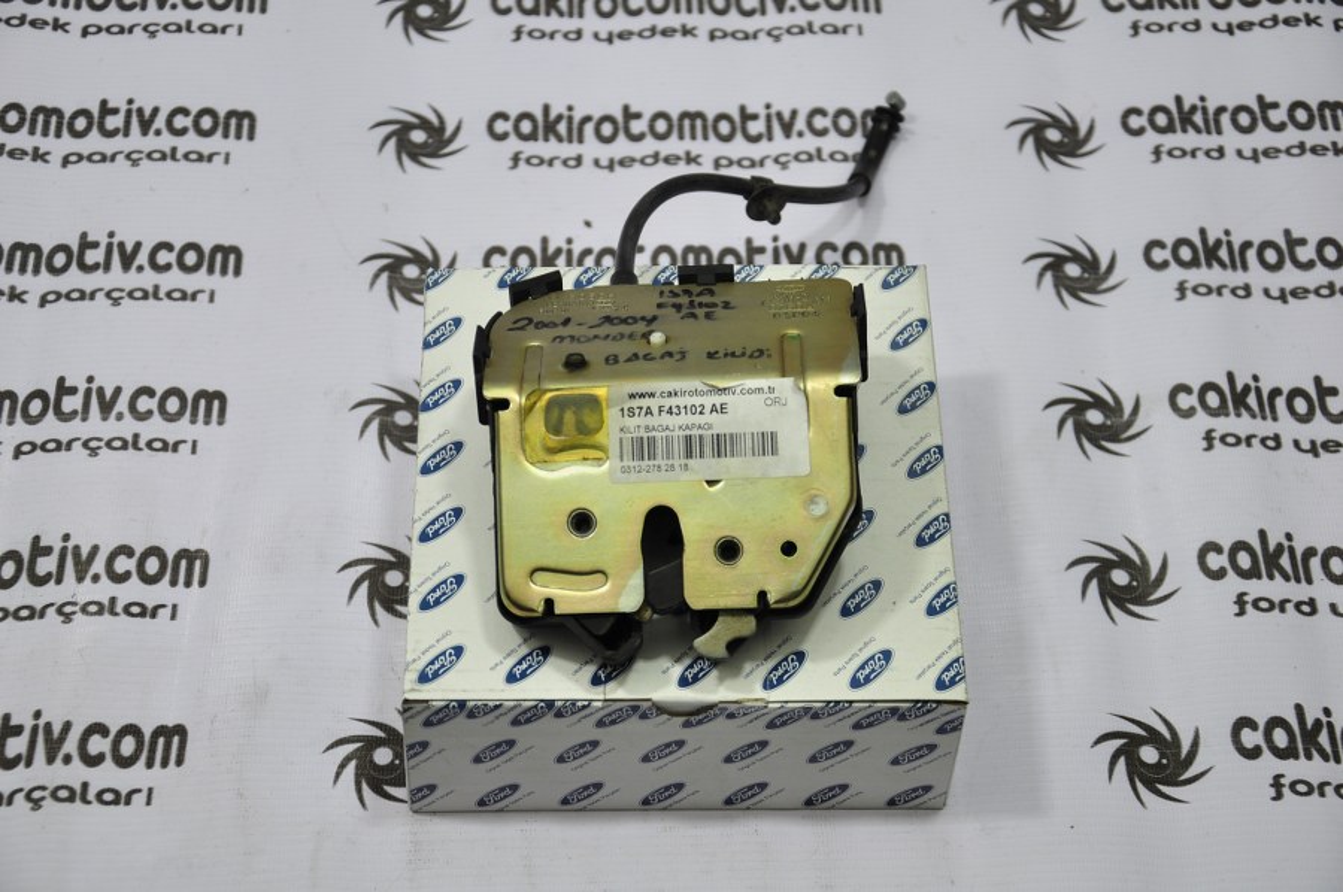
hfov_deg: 28.1
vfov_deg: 18.9
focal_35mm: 72
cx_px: 672
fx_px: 2683
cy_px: 446
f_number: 4.8
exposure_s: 1/40
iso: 200
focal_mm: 48
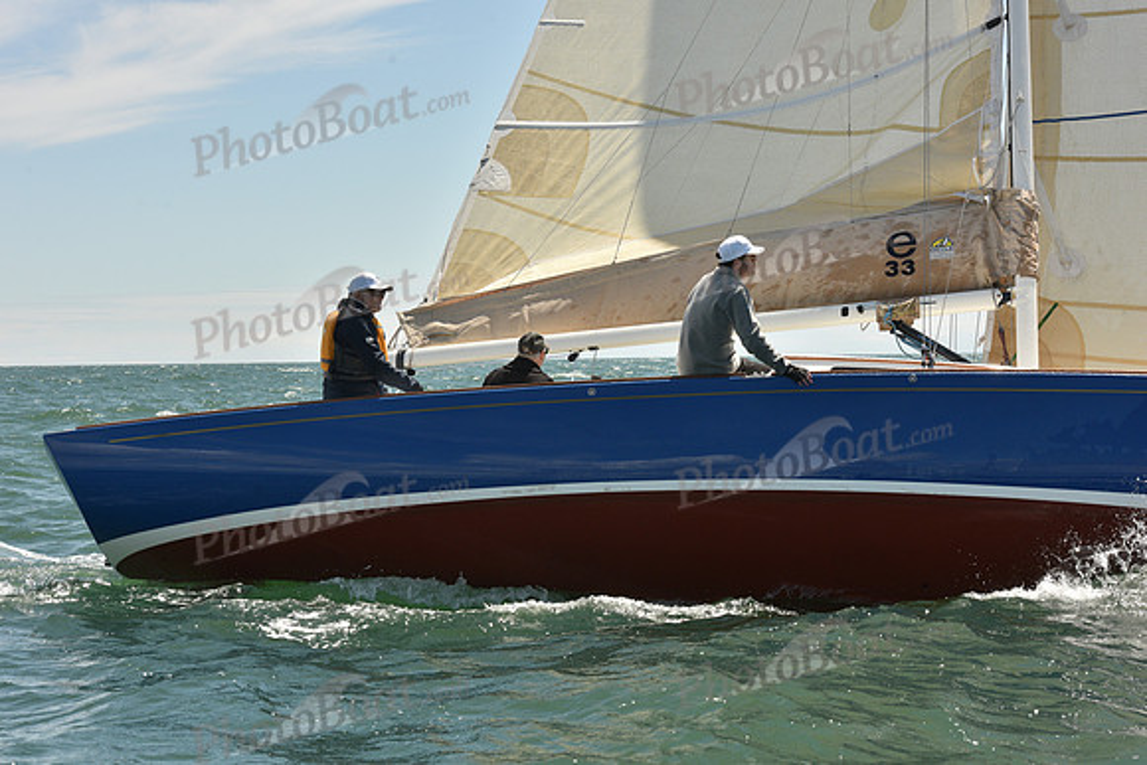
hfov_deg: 22.6
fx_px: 2868
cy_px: 382
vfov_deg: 15.2
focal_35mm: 90
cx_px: 574
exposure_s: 1/800
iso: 320
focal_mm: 90
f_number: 10
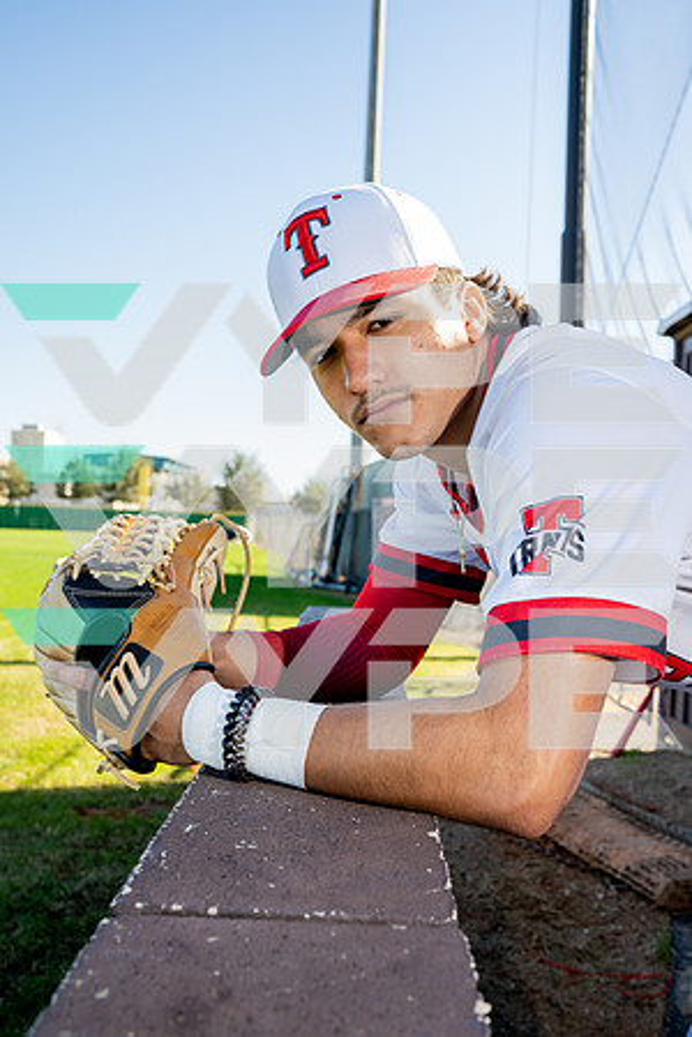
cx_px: 346
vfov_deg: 54.4
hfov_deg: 37.9
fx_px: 1009
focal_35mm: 35
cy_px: 518
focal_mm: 35
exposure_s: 1/250
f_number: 5.6
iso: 200
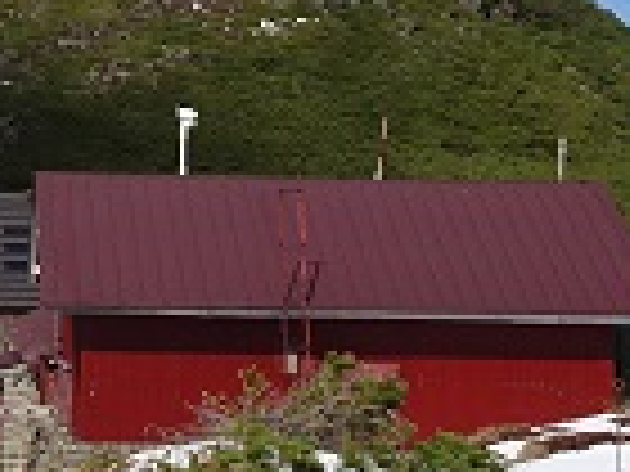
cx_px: -58
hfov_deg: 15.4
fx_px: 2275
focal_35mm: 125
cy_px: -36
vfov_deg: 11.7
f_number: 3.5
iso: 80
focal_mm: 4.1
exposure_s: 1/1600
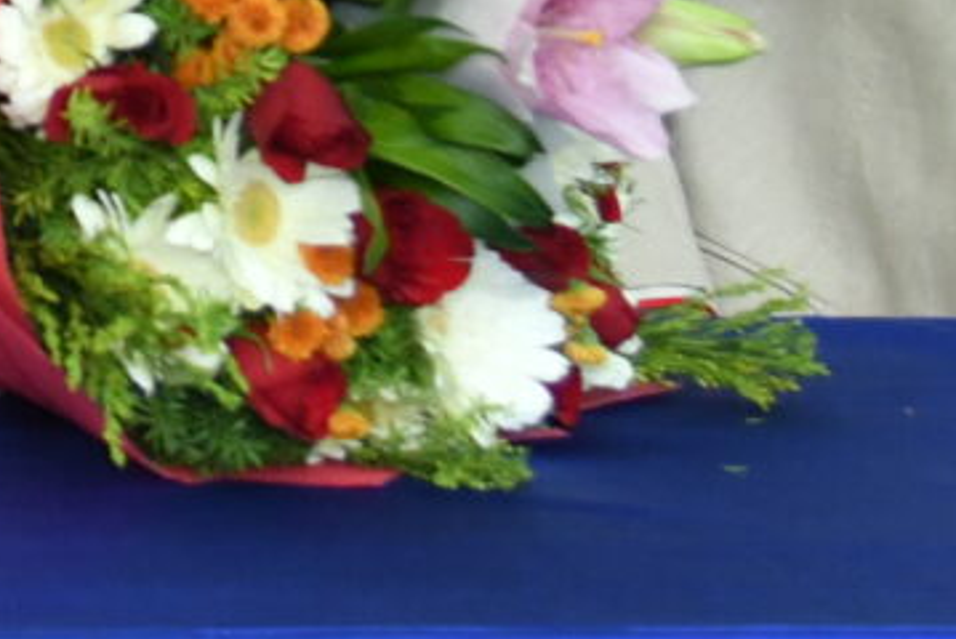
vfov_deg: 4.7
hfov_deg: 6.9
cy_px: -1080
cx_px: -1193
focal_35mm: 285
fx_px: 7574
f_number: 4
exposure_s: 1/200
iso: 1250
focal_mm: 40
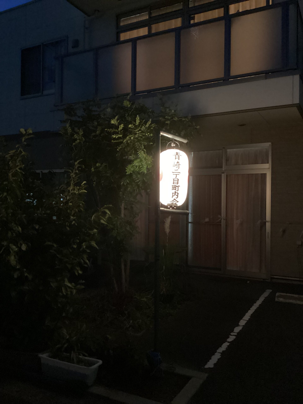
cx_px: 152
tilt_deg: -0.4
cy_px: 202
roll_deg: -0.5
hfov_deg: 45.4
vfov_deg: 58.4
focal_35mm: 31
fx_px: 362
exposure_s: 1/17
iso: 800
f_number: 2.4
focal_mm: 3.3
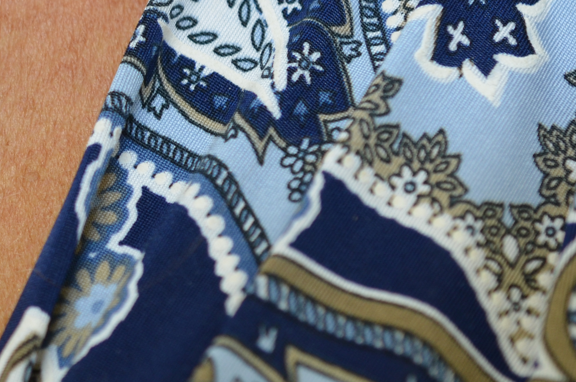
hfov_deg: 13.6
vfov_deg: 9.2
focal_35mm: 148
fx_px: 2363
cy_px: 29
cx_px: -80
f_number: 4
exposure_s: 1/60
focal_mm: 40
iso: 450
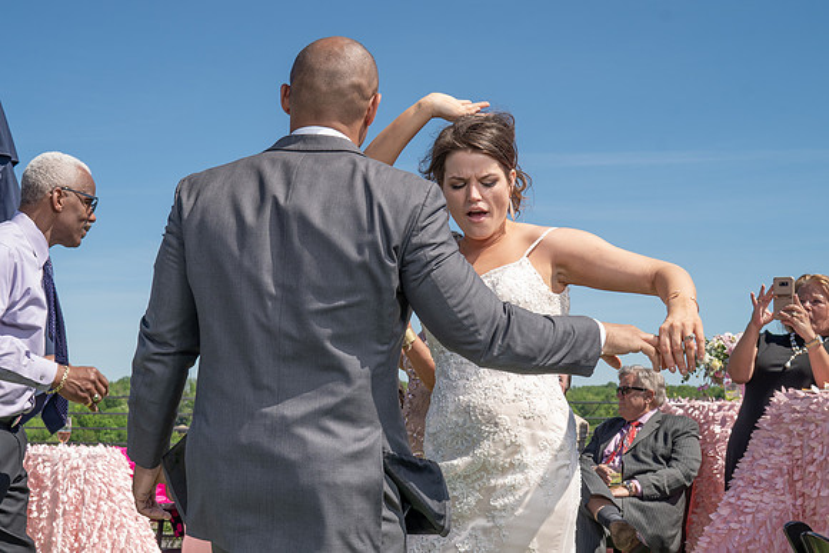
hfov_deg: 41.4
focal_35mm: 47
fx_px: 1082
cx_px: 283
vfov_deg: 28.7
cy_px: 282
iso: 50
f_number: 7.1
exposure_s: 1/250
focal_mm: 35
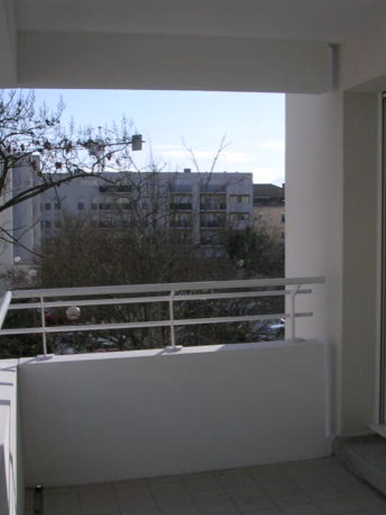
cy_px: 261
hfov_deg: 27.2
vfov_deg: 36.2
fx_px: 788
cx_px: 279
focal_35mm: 53
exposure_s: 1/417
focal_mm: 5.8
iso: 100
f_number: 5.6
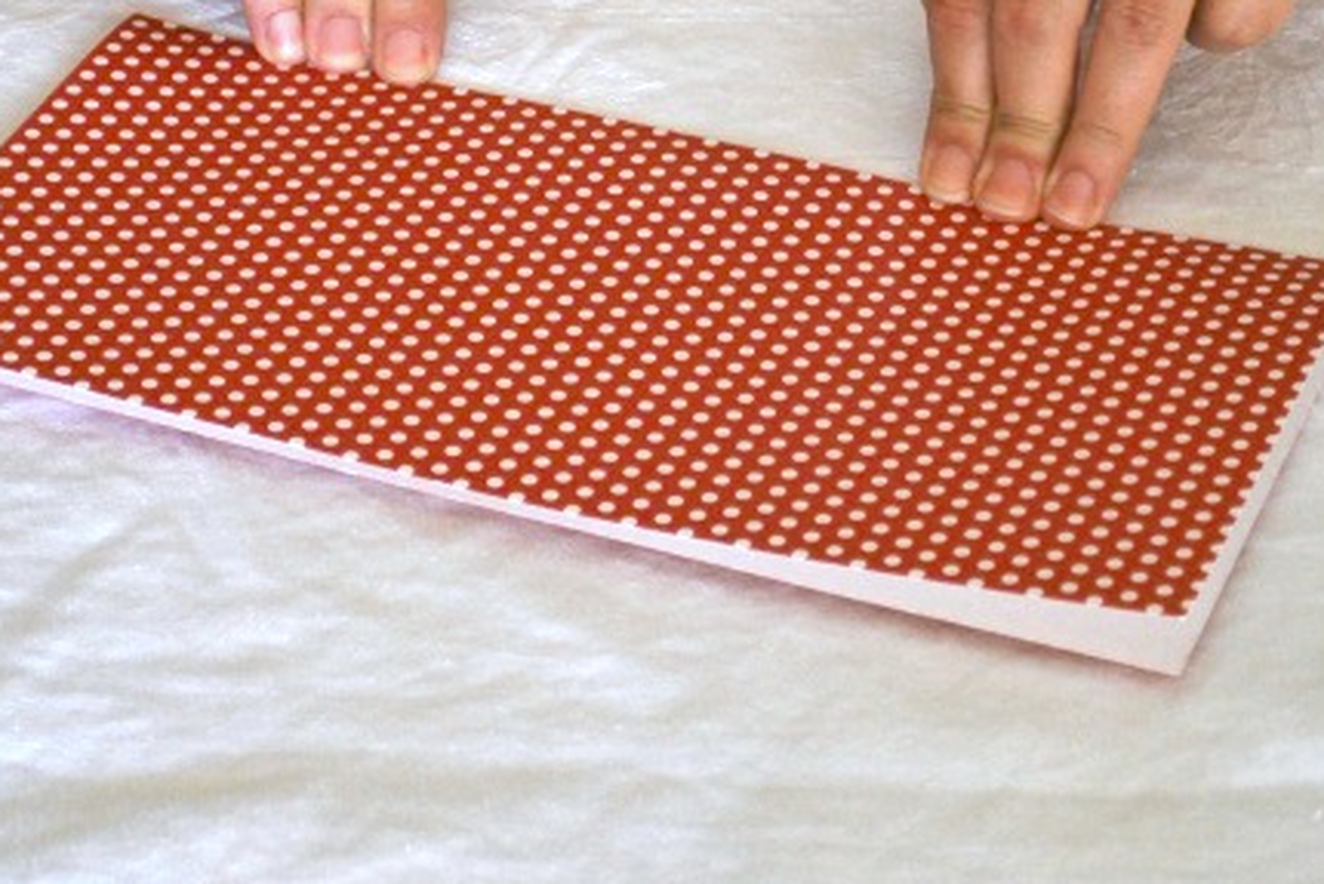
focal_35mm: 90
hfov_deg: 22.7
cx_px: 616
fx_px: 3299
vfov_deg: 15.2
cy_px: 339
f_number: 5.3
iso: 450
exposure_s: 1/30
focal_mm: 45
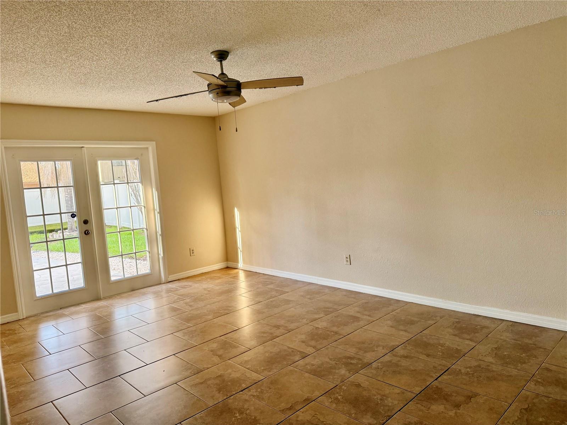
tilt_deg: -3.9
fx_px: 393
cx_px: 284
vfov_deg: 56.8
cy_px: 212
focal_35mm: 24
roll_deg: +3.3
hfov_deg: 71.6
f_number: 1.78
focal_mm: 6.76
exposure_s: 1/232
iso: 200
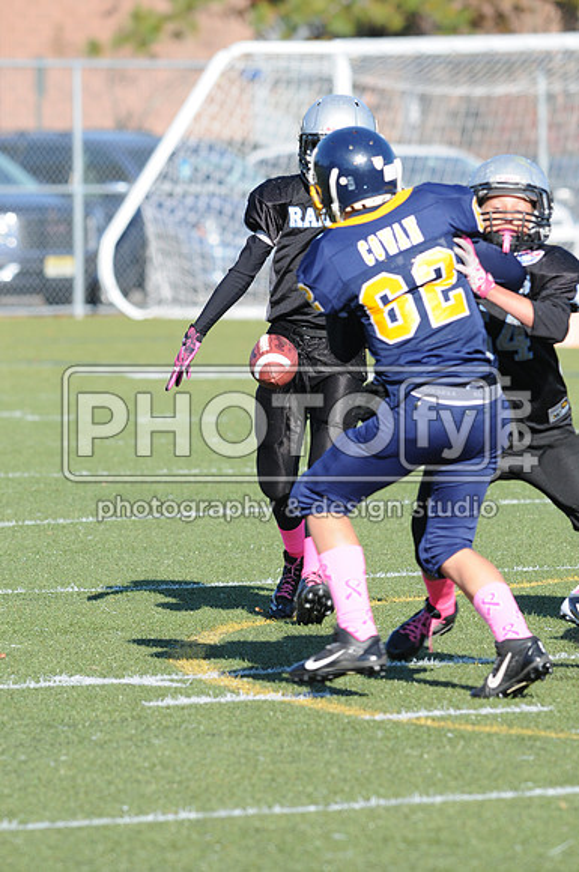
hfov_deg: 3.0
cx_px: 290
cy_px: 436
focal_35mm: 450
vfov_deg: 4.6
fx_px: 10888
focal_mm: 300
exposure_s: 1/500
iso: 200
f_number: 6.3
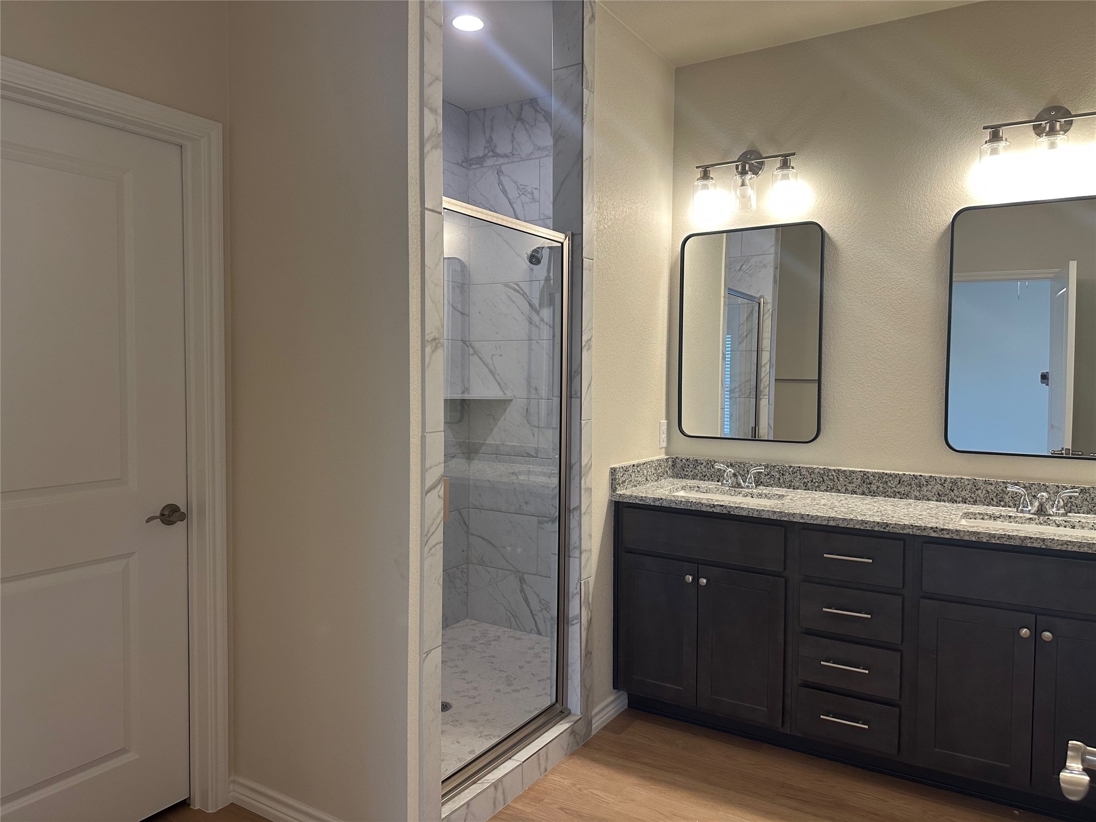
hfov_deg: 71.6
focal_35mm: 24
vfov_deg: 56.8
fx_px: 760
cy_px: 411
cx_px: 548
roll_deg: -0.6
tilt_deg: -1.9
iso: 160
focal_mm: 6.86
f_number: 1.78
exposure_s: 1/120
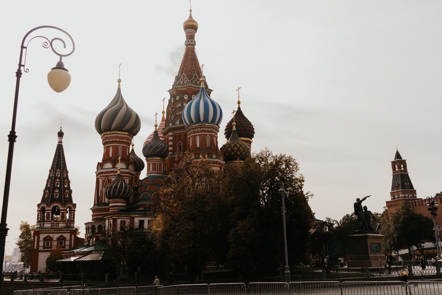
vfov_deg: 36.9
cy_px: 148
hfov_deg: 53.1
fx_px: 442
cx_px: 221
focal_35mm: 36
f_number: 4
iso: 100
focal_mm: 36
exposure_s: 1/500
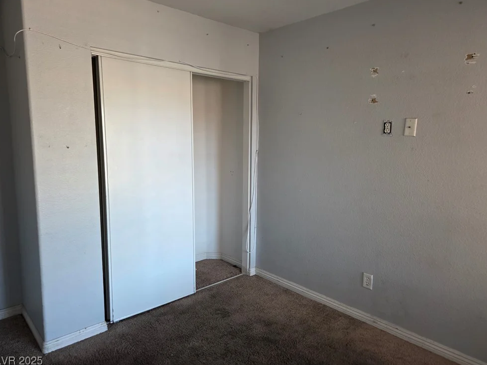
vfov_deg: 56.8
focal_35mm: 24
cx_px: 247
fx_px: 338
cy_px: 182
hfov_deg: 71.6
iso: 640
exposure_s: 1/120
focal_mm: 5.4
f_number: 1.8
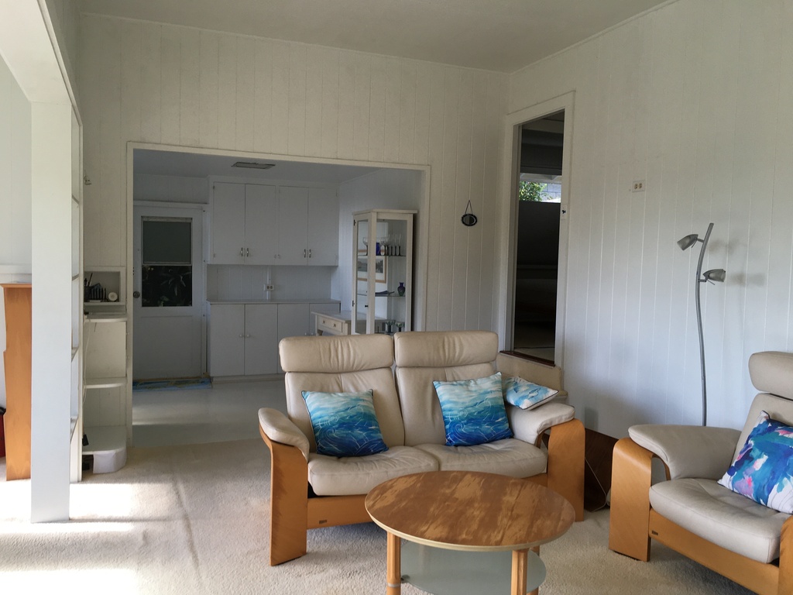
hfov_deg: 61.7
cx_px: 396
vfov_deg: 48.2
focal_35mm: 29
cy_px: 298
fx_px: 664
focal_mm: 4.15
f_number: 2.2
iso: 25
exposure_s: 1/60
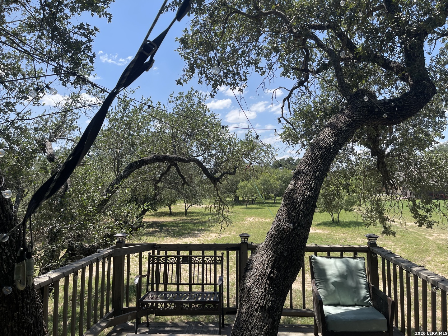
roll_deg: -0.5
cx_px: 224
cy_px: 168
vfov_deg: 54.9
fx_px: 324
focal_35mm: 25
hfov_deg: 69.4
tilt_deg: +2.7
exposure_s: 1/2247
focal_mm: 5.1
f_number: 1.6
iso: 32
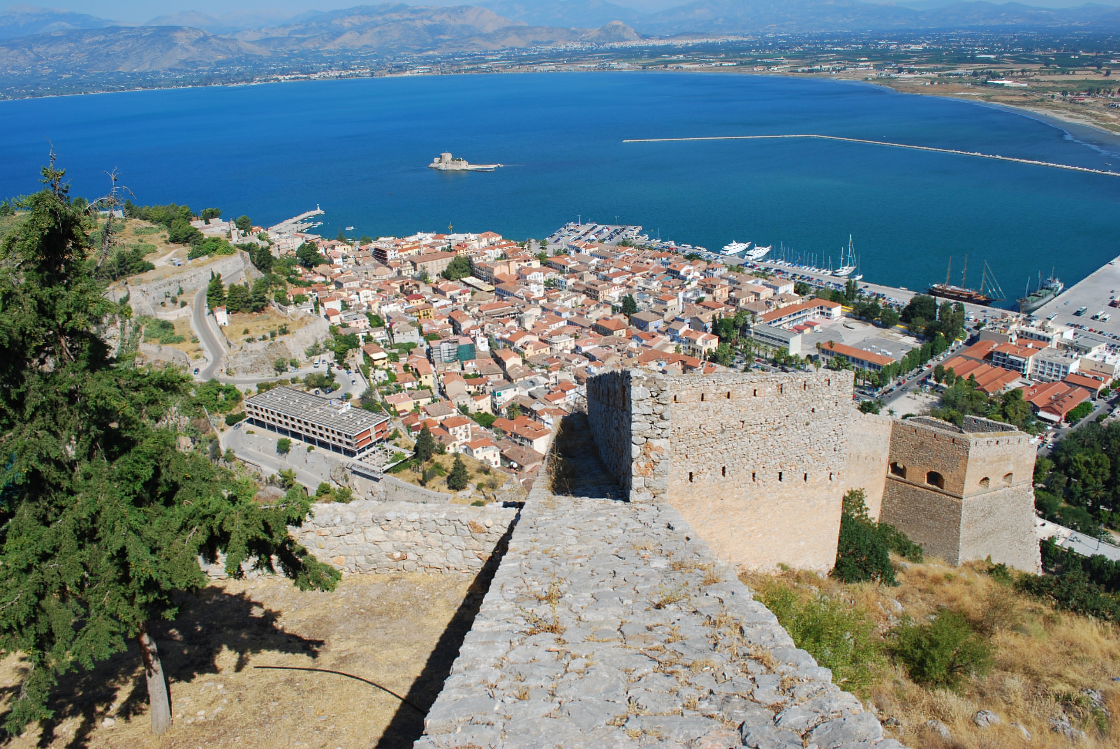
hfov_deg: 67.3
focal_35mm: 27
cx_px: 560
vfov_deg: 48.0
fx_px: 841
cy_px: 374
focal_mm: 18
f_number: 8
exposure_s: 1/250
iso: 100
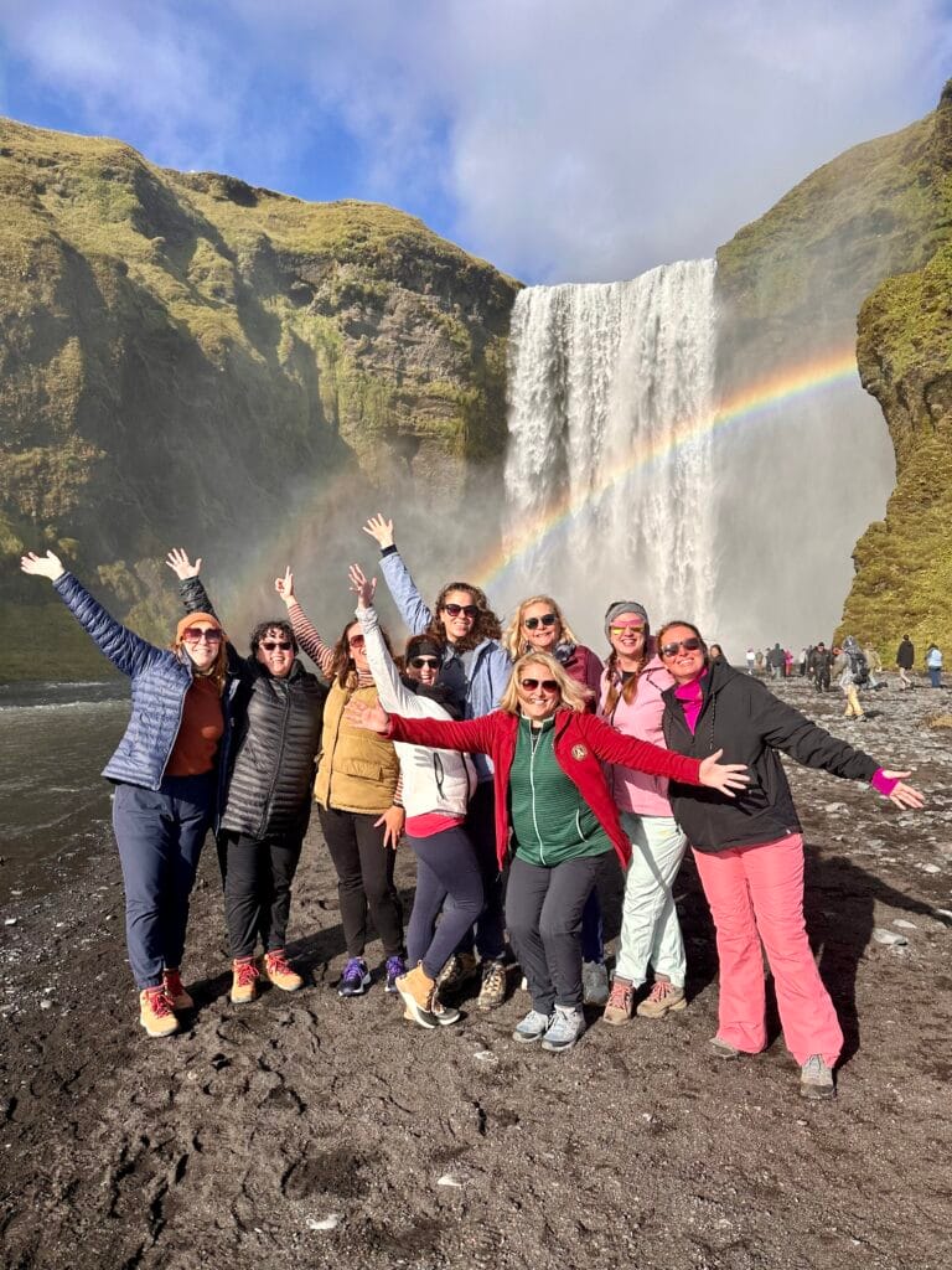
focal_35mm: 24
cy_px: 635
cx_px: 476
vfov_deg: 71.6
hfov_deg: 56.8
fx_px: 880
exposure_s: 1/5000
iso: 80
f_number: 1.78
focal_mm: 6.86
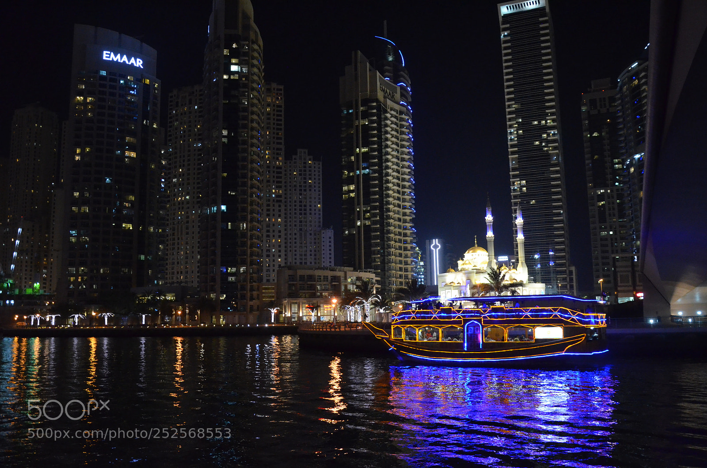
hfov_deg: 59.6
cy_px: 234
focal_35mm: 32
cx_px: 354
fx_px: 617
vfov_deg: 41.5
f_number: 3.8
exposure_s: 1/30
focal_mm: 21
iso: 3200
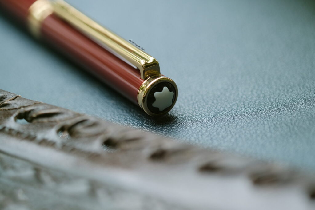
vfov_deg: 15.2
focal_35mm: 90
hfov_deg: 22.6
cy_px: 105
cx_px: 158
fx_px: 788
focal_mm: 60
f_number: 3.2
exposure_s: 1/400
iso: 400
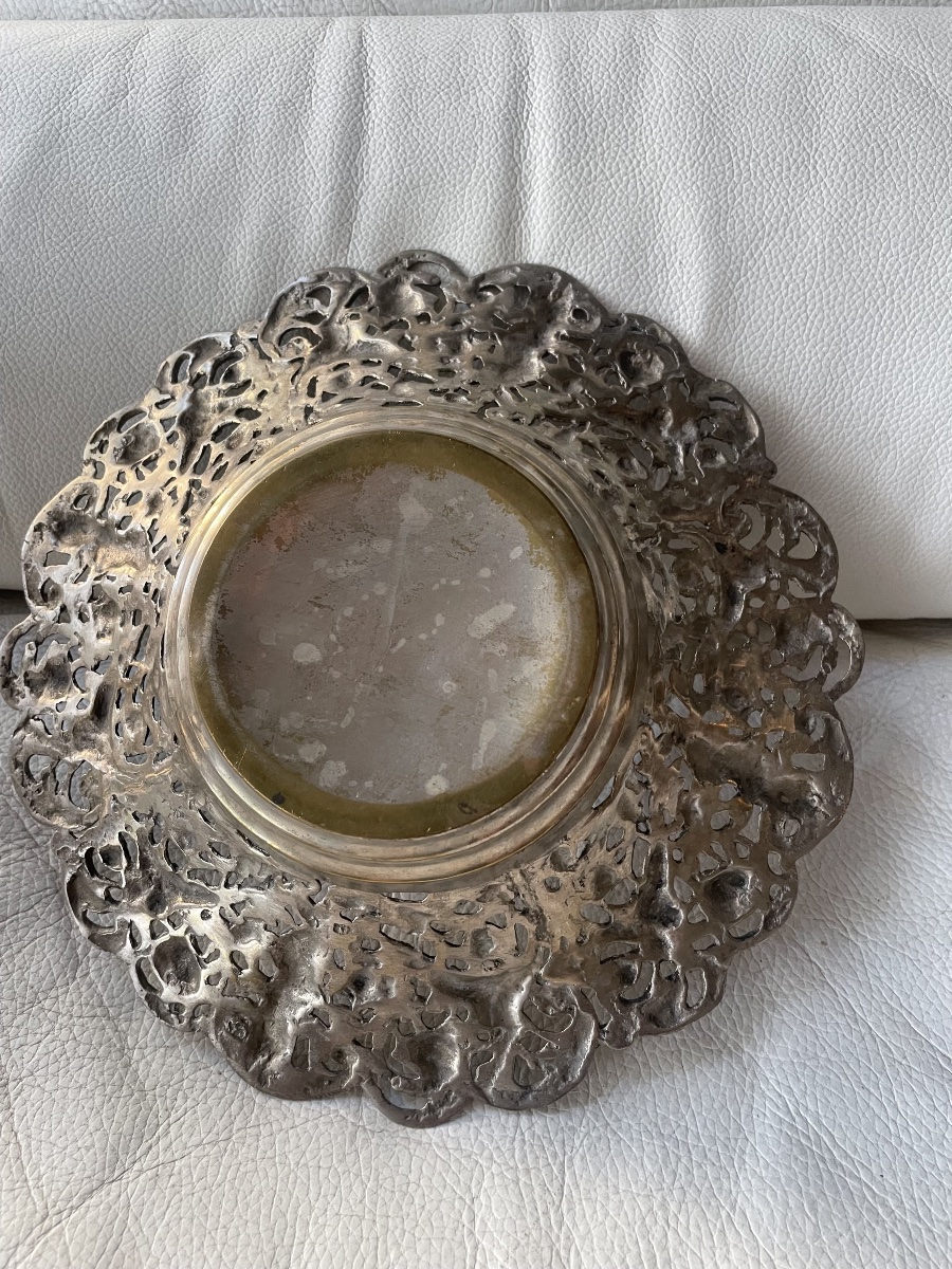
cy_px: 634
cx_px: 476
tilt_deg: -70.5
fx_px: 953
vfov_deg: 67.3
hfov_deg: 53.1
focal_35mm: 26
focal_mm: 4.2
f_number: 1.6
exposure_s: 1/82
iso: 125
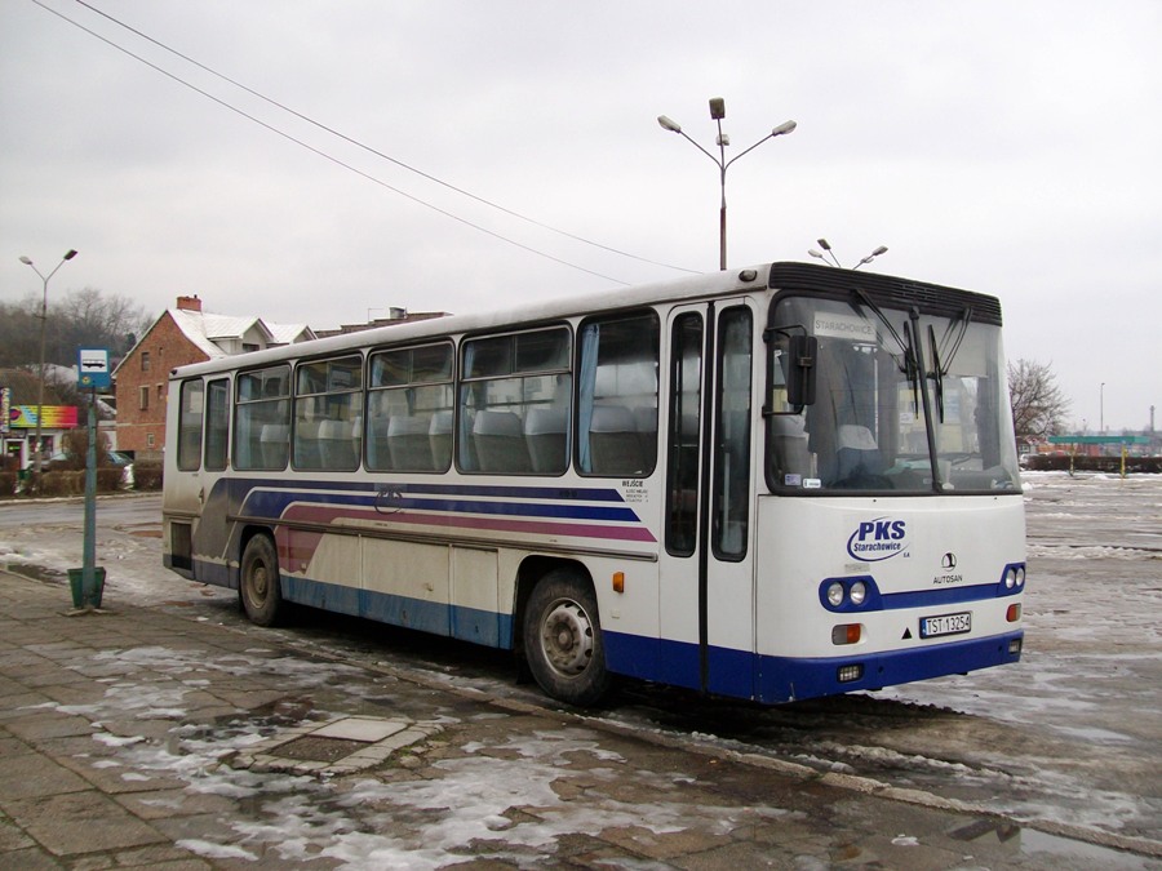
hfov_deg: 51.4
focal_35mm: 36
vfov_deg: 39.7
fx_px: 1208
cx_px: 581
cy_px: 436
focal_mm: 6
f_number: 2.7
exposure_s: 1/160
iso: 64
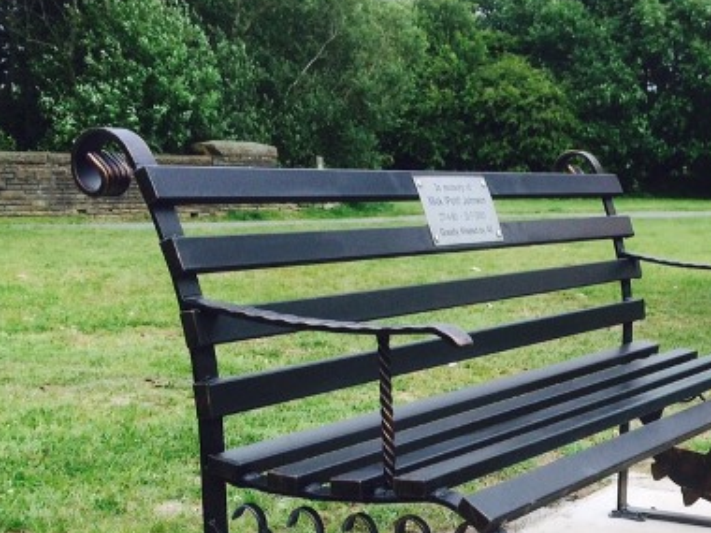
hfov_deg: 30.2
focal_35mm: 61
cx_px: 649
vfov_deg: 23.7
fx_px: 1253
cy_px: 413
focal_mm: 4.15
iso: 32
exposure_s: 1/820
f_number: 2.2
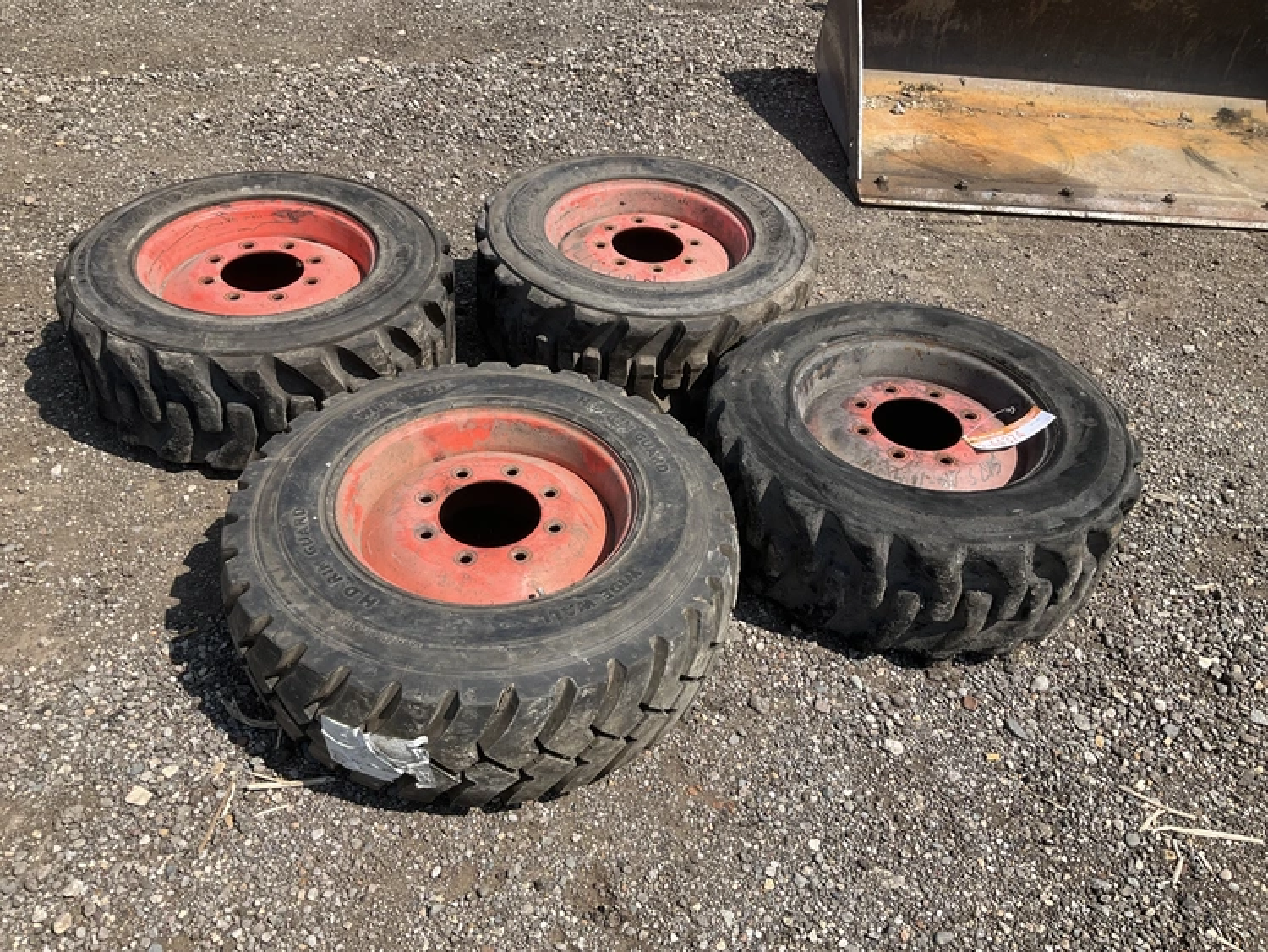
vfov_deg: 48.3
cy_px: 476
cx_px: 634
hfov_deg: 61.6
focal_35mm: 29
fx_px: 1063
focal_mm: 3
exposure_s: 1/1168
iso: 25
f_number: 1.8
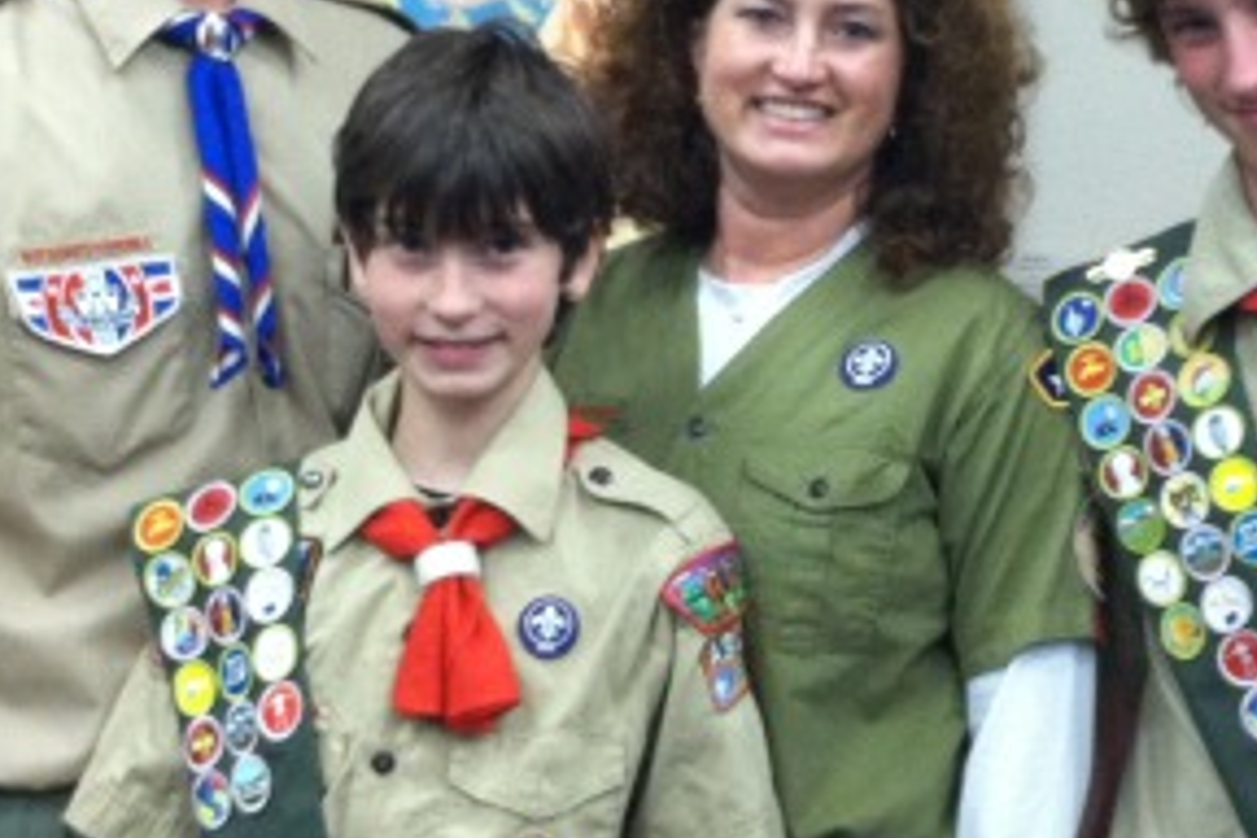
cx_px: 869
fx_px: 3526
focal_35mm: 101
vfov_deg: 13.5
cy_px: 364
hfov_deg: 20.1
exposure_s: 1/15
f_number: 2.8
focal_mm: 3.85
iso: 125
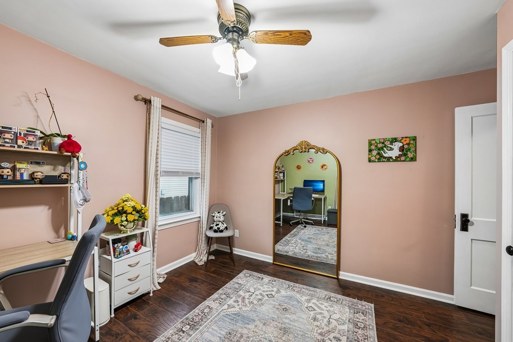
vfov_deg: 85.4
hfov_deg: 108.3
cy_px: 179
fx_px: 185
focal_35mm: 13
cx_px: 245
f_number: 8
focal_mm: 12
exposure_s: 1/6
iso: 400
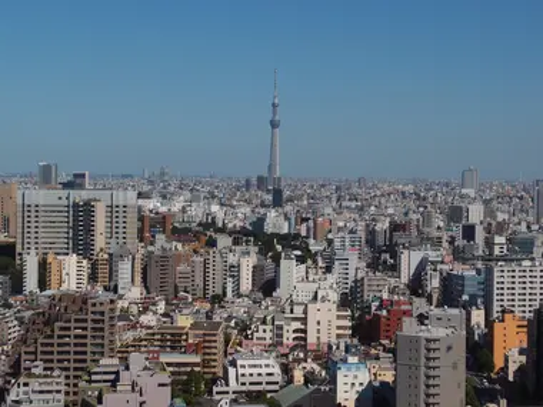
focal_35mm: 65
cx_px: 272
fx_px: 1020
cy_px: 204
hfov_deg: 29.8
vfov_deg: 22.6
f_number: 3.2
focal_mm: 14.05
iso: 100
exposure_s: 1/400
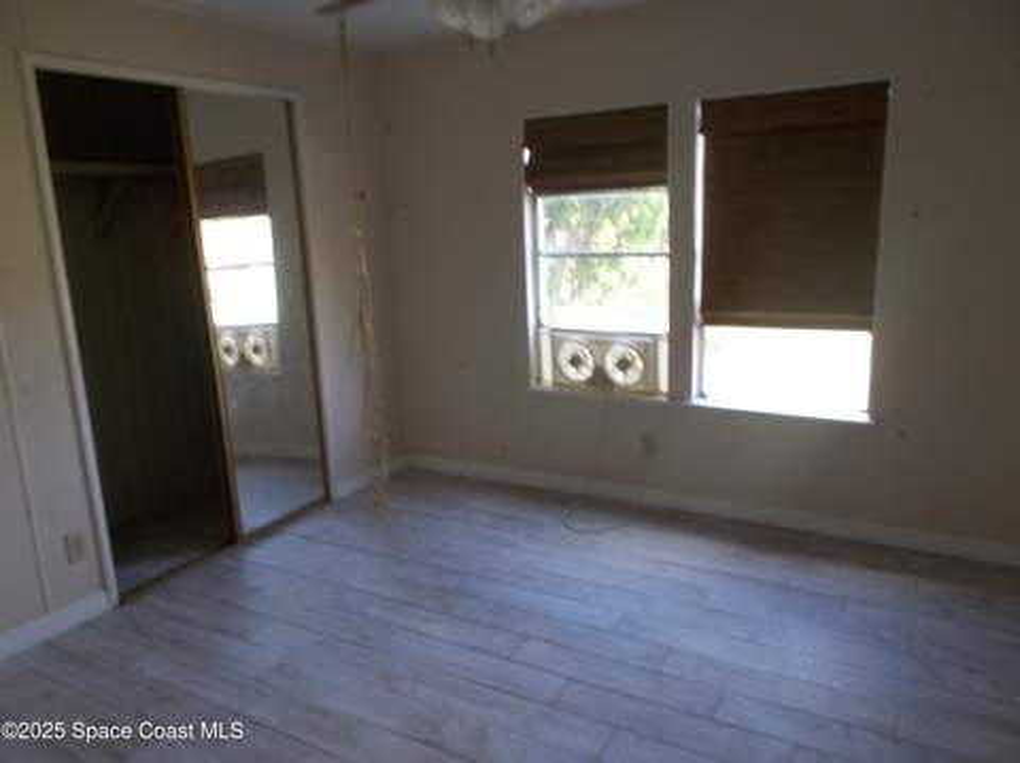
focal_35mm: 26
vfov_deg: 53.0
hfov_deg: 67.4
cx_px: 510
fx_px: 765
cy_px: 382
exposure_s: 1/30
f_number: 3.2
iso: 80
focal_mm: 4.6
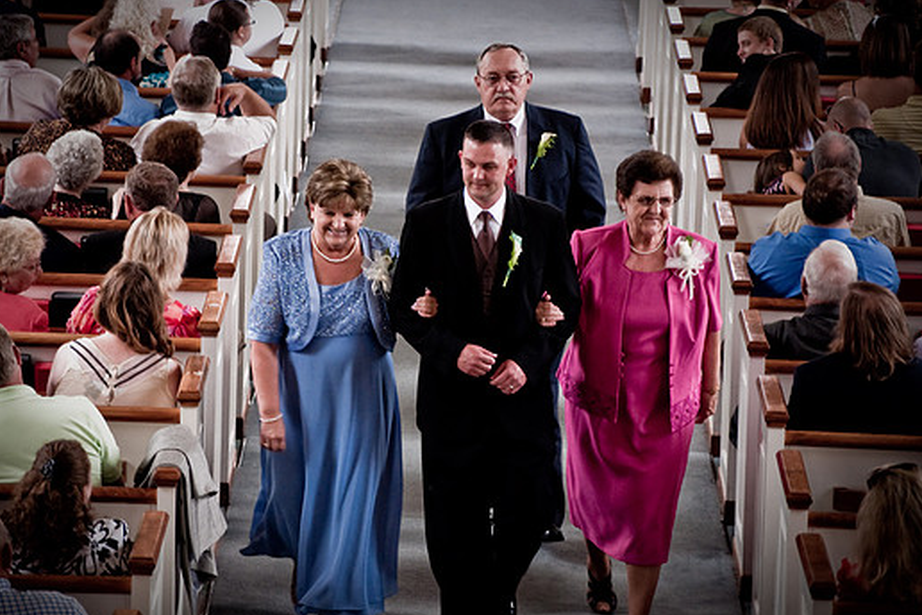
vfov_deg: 8.9
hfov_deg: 13.2
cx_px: 432
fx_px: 3969
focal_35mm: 155
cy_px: 310
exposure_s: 1/60
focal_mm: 92
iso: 800
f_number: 4.5
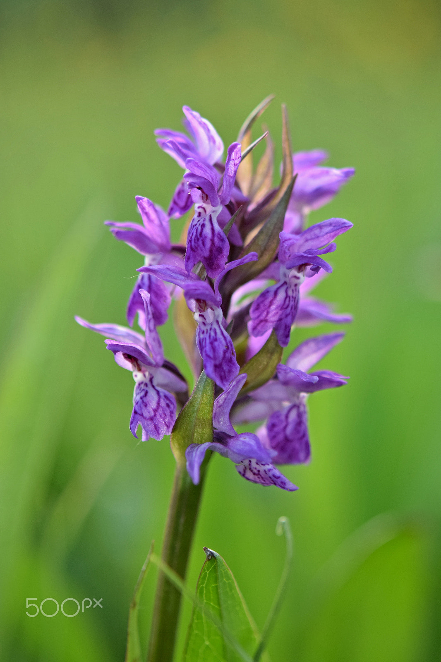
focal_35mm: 90
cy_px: 331
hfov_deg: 15.2
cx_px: 220
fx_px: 1654
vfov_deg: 22.6
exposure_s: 1/1250
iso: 800
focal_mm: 60
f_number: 3.2
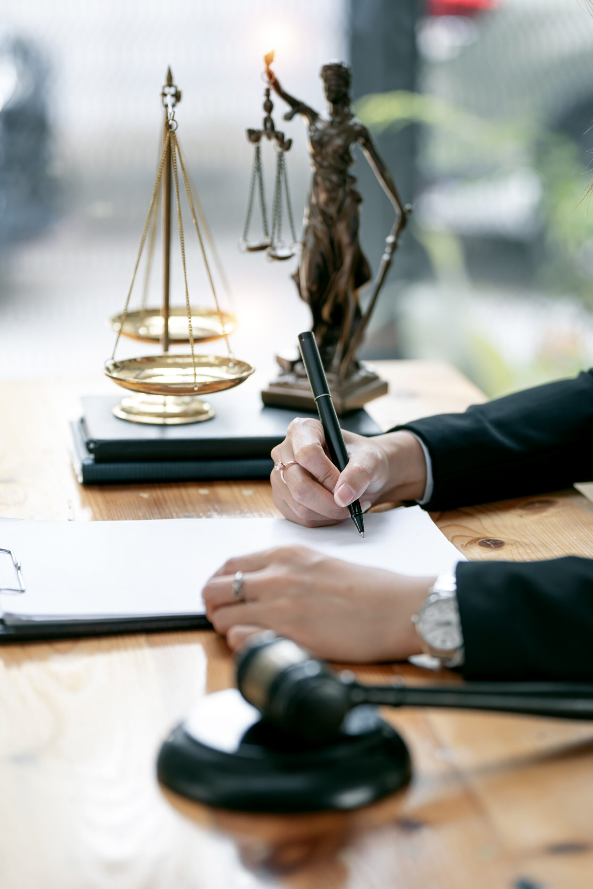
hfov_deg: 14.4
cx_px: 296
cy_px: 444
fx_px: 2347
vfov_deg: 21.5
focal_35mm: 95
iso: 160
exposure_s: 1/100
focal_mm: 95
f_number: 2.8
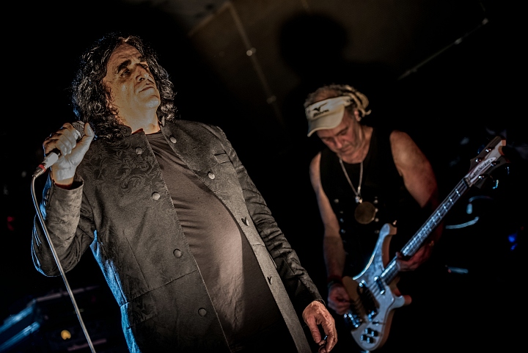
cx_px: 264
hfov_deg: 28.8
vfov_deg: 19.5
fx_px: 1027
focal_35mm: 70
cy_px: 176
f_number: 2.8
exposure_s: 1/100
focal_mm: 70
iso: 1250
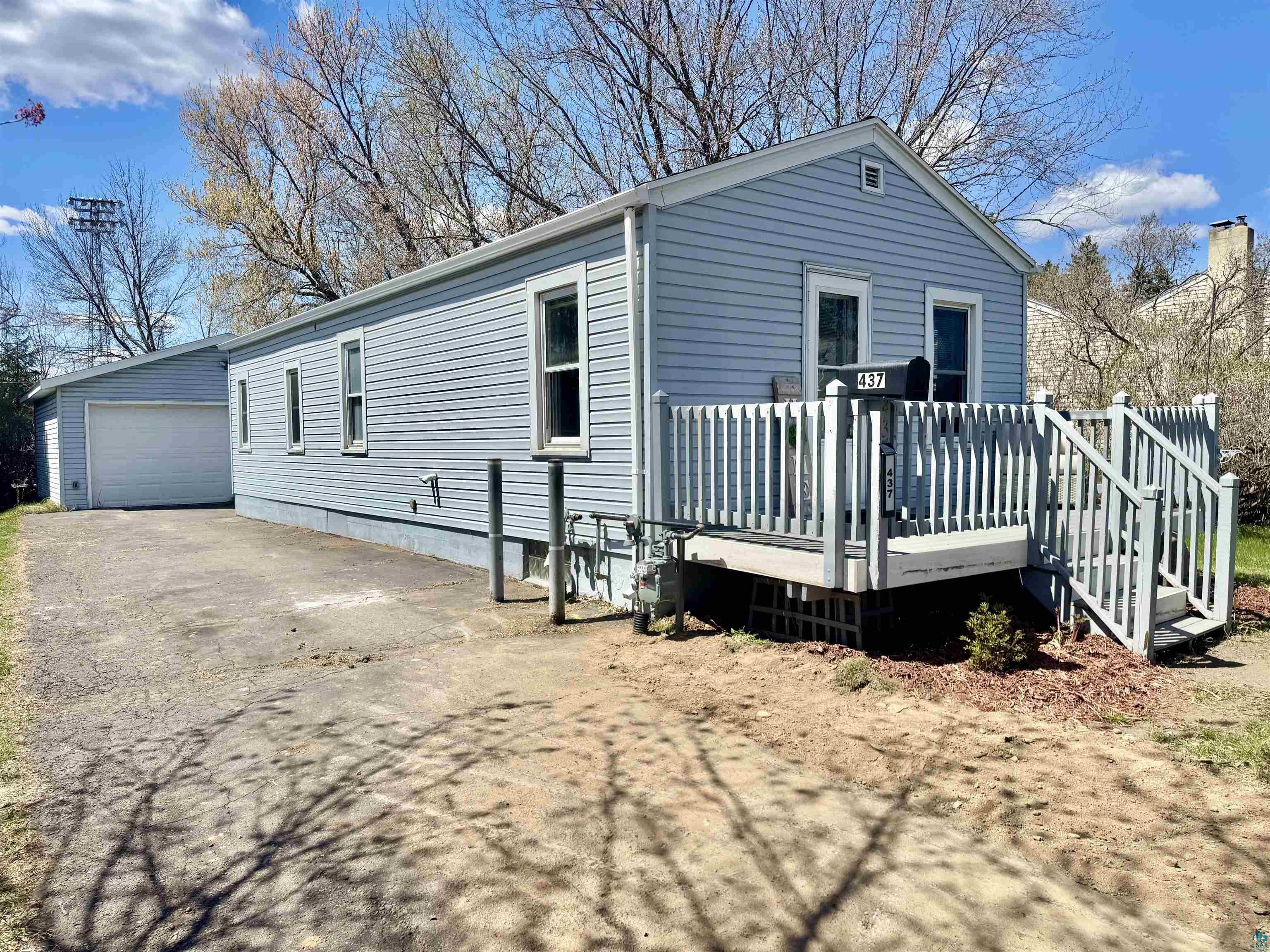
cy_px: 476
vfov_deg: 56.8
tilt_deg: -2.3
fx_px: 881
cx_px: 635
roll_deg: +1.0
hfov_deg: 71.6
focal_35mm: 24
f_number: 1.78
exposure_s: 1/5814
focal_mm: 6.76
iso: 80
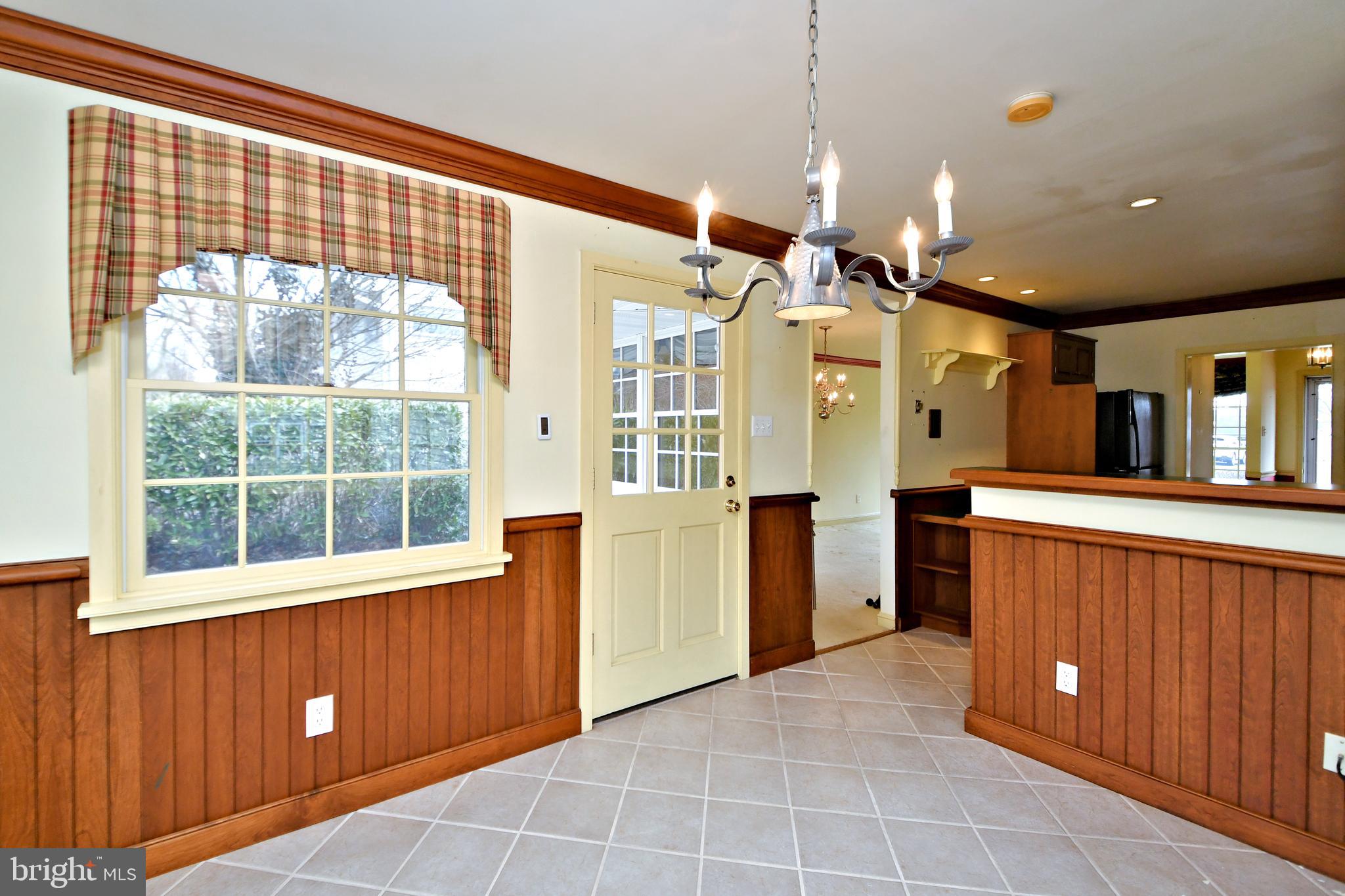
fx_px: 560
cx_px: 672
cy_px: 448
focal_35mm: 15
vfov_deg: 77.3
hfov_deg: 100.4
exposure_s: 1/250
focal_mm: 10
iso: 640
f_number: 4.5
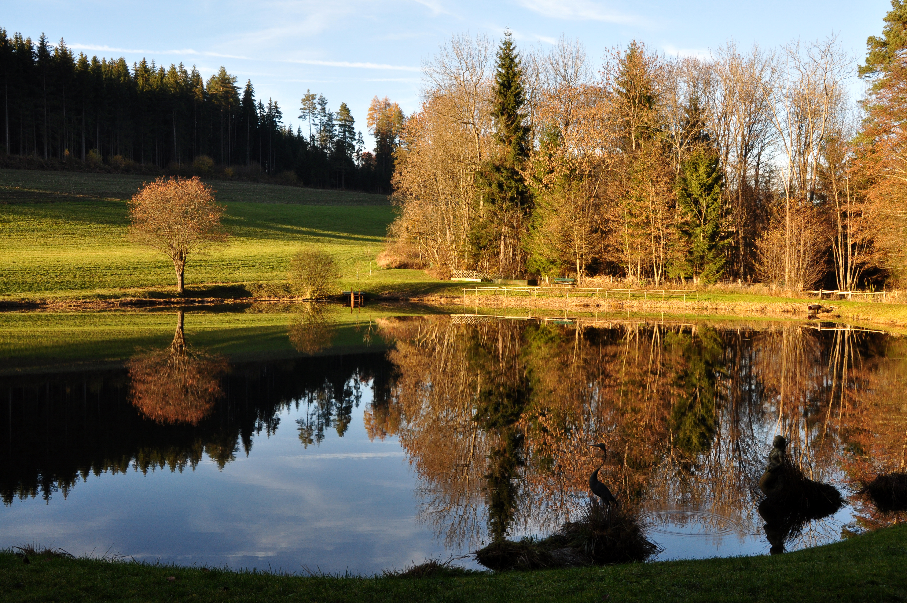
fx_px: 981
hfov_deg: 49.6
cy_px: 302
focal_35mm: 39
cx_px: 454
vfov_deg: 34.1
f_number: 11
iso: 450
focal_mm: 26
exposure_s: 1/160
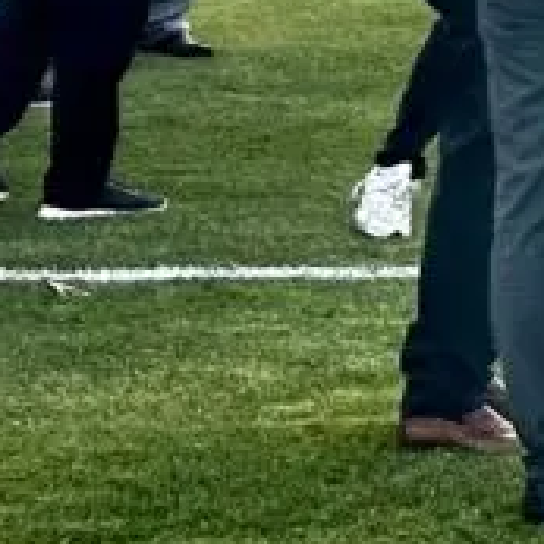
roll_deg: -1.4
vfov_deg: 5.8
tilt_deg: -0.6
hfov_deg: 5.5
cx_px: 1695
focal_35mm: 295
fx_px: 5245
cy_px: -541
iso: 64
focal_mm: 6.86
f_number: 1.78
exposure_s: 1/604
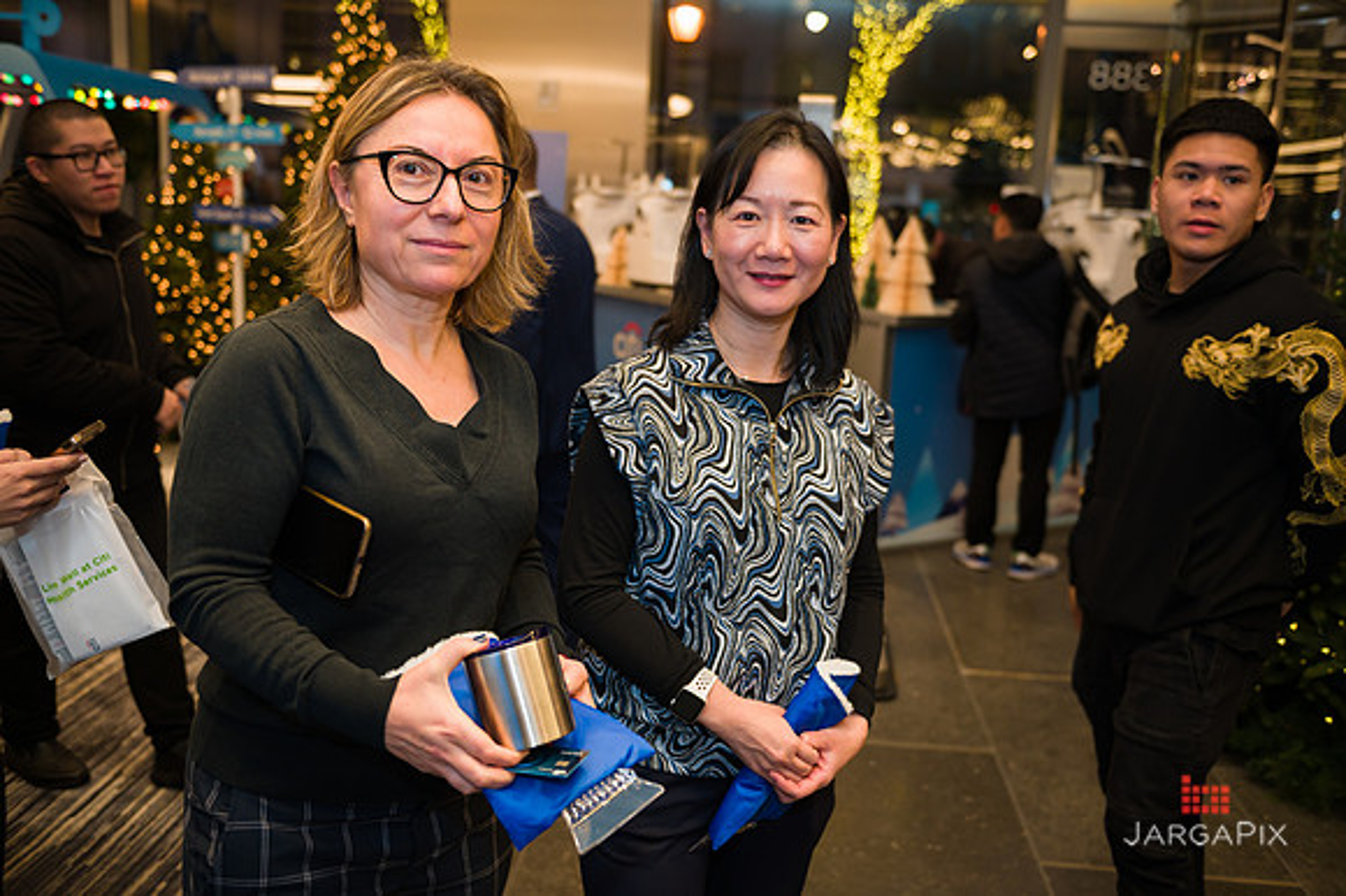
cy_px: 448
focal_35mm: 32
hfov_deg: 58.7
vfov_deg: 41.1
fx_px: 1196
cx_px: 673
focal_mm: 32
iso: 400
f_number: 3.2
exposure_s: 1/200
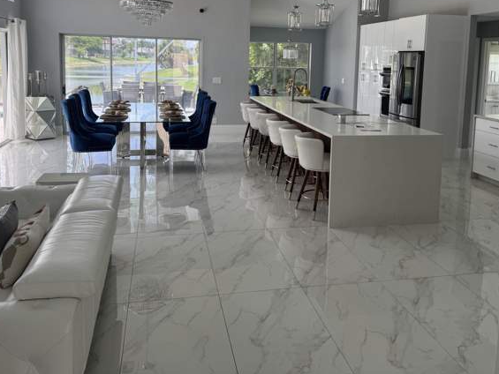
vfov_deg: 41.0
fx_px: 490
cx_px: 272
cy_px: 110
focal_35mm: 34
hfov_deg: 53.9
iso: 64
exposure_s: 1/159
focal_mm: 6.76
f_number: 1.78
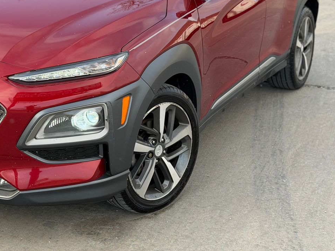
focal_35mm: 80
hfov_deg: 24.0
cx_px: 65
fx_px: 774
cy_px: 51
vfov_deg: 18.3
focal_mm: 6.76
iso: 80
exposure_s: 1/762
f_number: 1.78
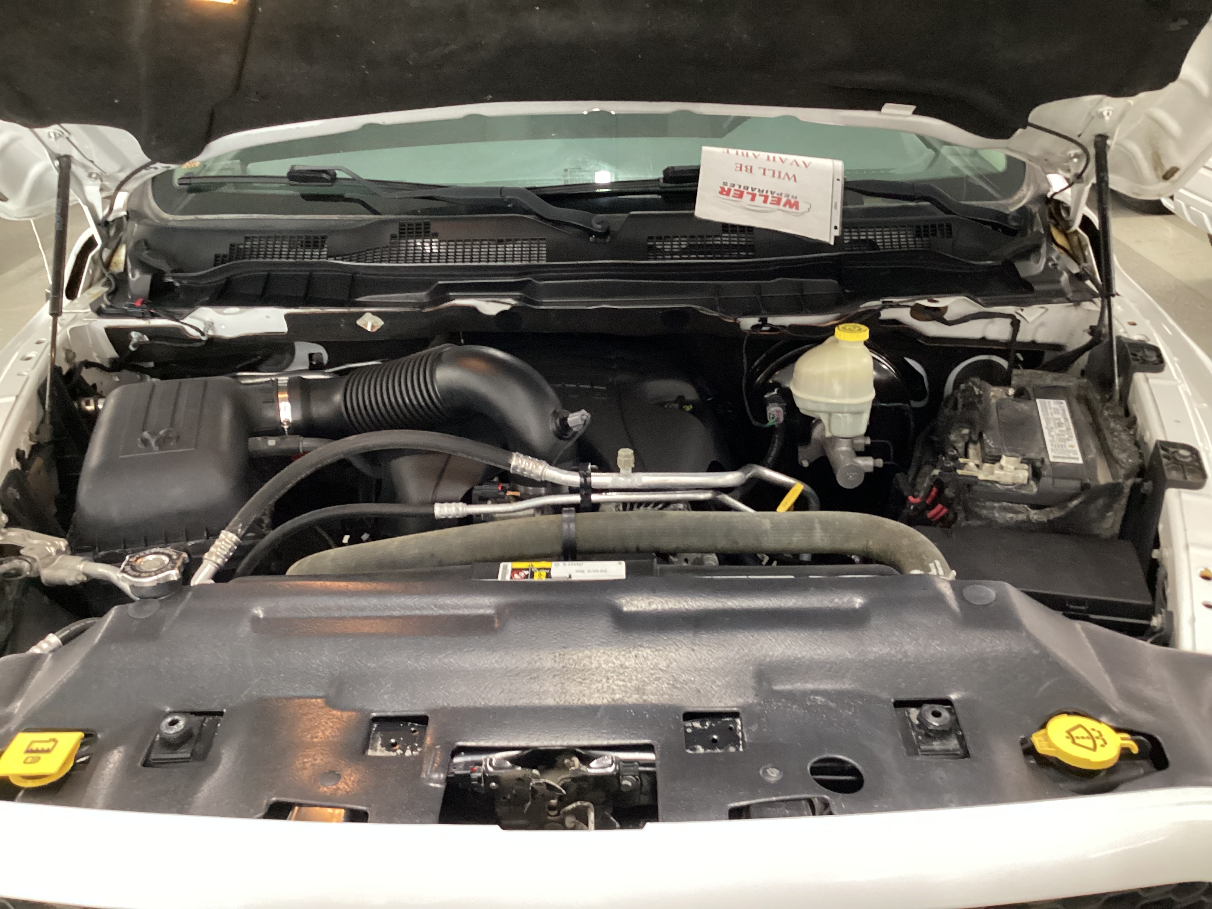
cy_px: 454
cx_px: 606
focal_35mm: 31
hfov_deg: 58.4
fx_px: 1085
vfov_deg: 45.4
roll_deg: +5.5
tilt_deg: -27.5
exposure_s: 1/40
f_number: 2.4
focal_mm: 3.3
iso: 400
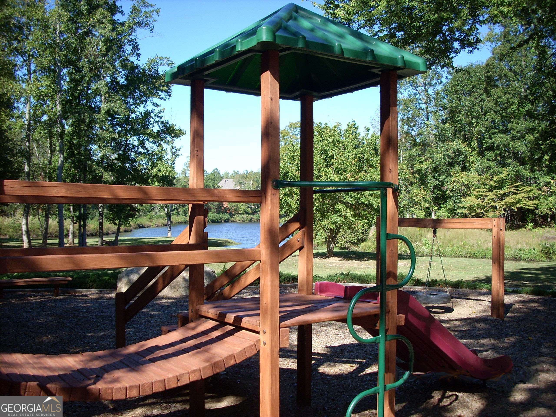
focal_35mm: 37
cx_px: 278
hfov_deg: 50.1
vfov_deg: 38.7
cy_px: 208
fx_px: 594
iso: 64
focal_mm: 6.2
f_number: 2.8
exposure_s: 1/369
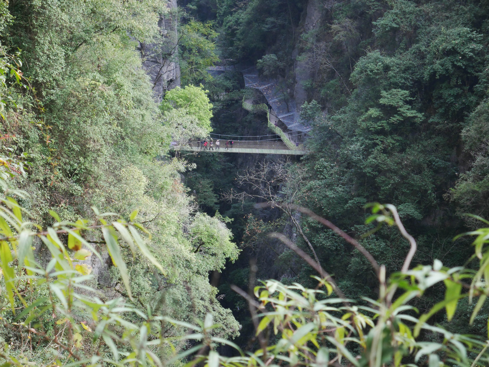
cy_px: 184
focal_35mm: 84
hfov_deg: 23.3
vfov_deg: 17.6
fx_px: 1187
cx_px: 244
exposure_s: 1/100
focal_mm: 42
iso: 1250
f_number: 5.6
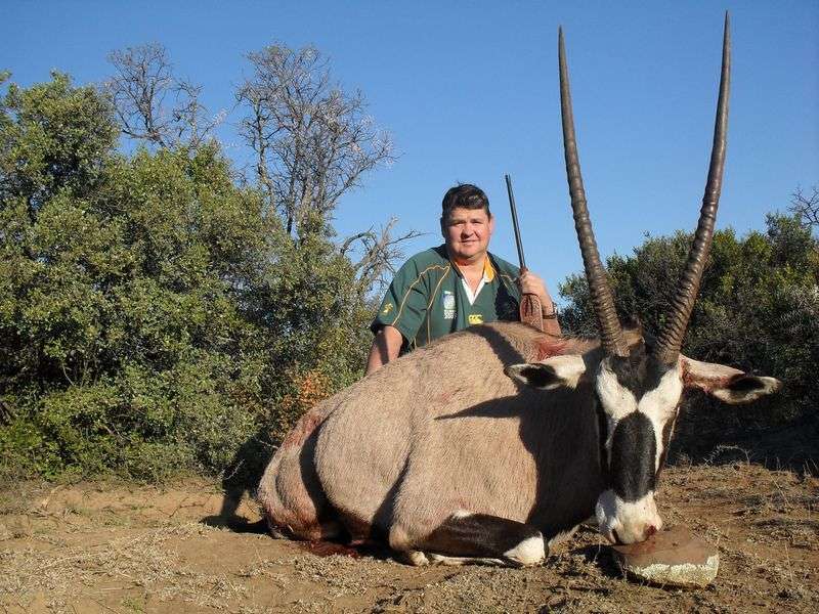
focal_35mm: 38
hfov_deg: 49.0
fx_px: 899
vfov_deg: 37.7
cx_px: 410
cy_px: 307
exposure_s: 1/125
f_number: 8.3
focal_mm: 6.3
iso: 80
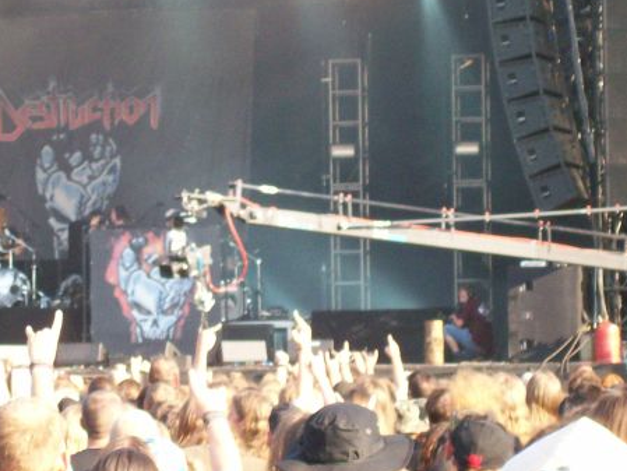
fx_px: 3479
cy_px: 179
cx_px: 101
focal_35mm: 192
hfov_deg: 10.3
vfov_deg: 7.7
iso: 140
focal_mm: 18
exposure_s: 1/132
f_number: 4.8
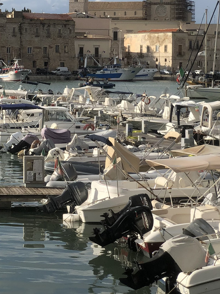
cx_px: -95
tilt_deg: +0.4
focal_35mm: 126
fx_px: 1068
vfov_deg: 15.5
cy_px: 58
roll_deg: +0.4
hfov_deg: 11.4
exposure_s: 1/1799
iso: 16
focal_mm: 6
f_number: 2.4
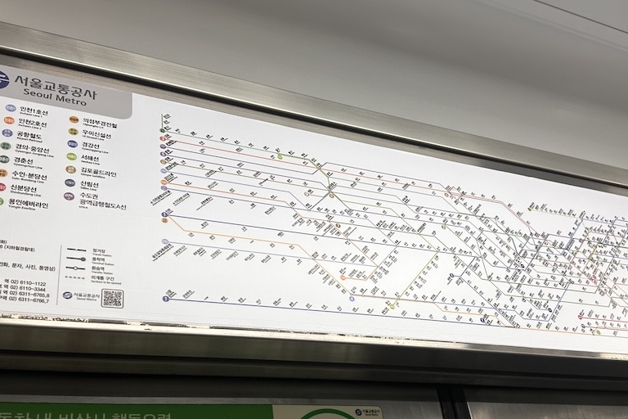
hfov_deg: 49.5
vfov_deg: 34.1
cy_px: 245
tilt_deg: +31.6
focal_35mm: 39
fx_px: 680
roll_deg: +8.6
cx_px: 342
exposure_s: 1/121
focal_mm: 6.86
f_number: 1.78
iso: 100
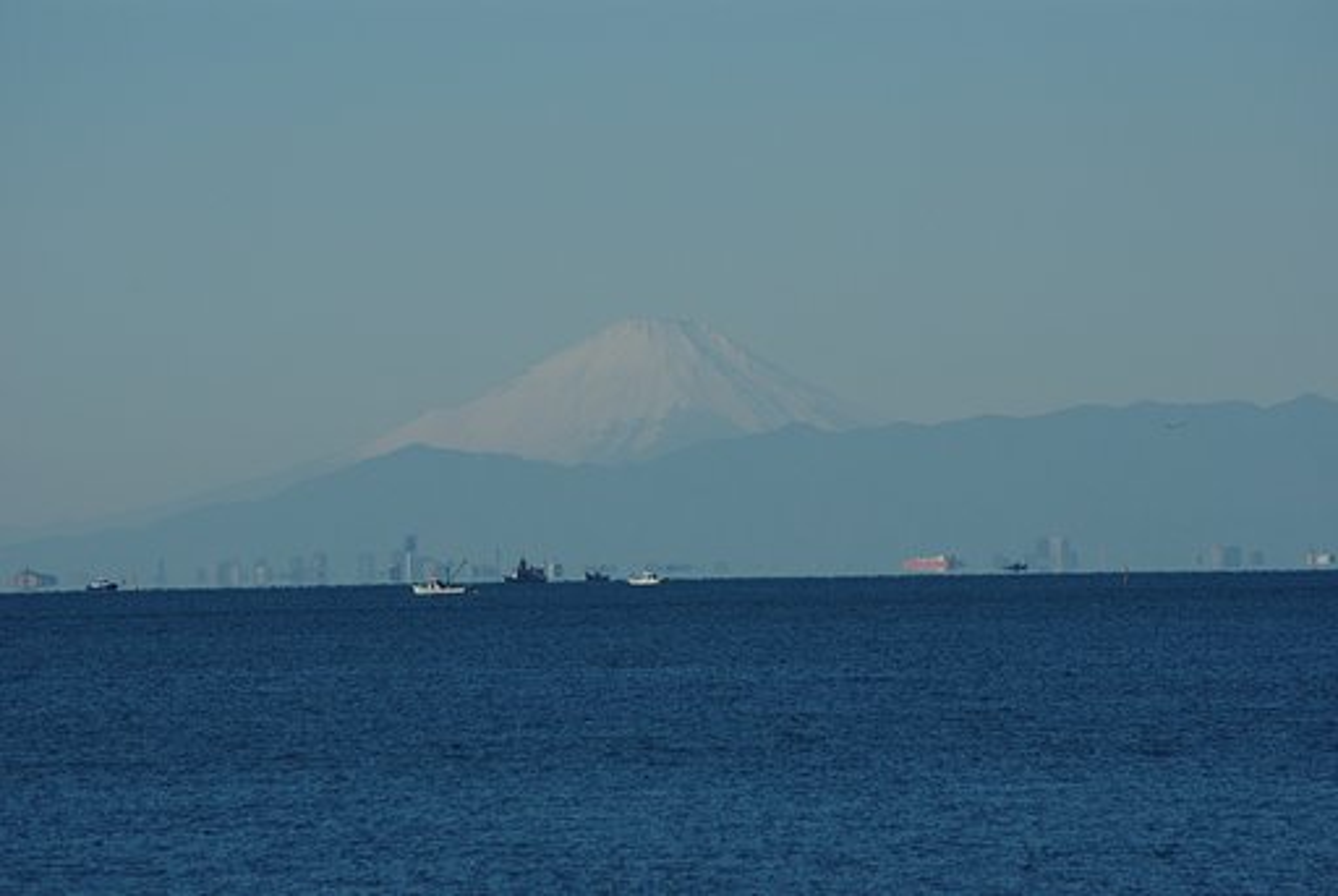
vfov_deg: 4.6
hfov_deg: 6.9
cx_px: 669
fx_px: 11166
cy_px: 448
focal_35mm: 300
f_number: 9
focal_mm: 200
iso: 200
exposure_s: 1/400
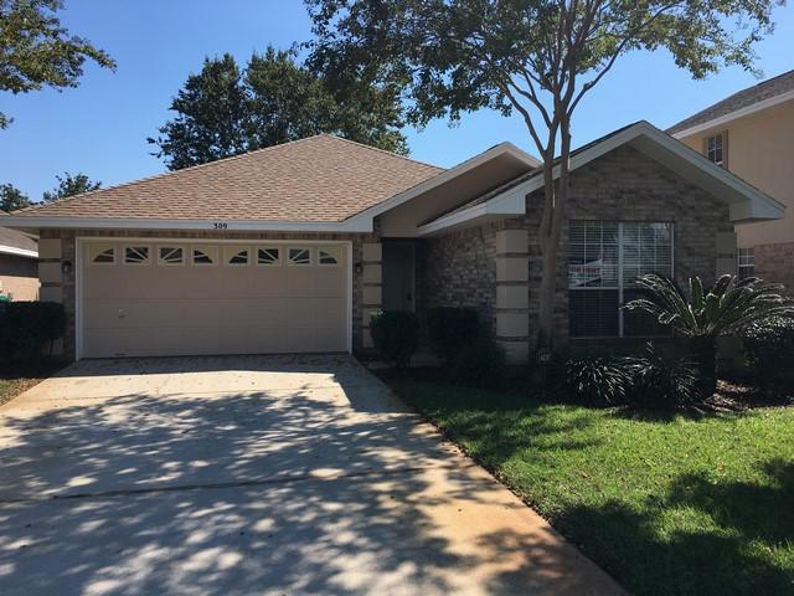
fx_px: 665
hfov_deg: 61.7
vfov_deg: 48.2
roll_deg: -0.8
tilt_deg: +1.0
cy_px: 298
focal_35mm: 29
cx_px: 397
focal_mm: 4.15
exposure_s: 1/1425
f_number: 2.2
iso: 25
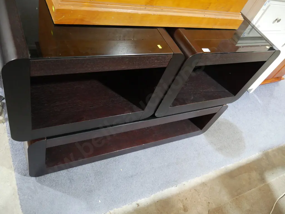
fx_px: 231
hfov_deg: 63.4
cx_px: 142
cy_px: 107
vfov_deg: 49.8
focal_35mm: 28
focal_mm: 14
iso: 2000
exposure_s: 1/60
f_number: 3.5
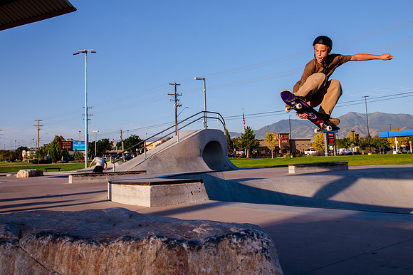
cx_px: 211
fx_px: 459
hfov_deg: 48.5
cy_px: 105
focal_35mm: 40
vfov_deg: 33.2
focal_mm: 31
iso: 1000
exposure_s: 1/500
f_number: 13
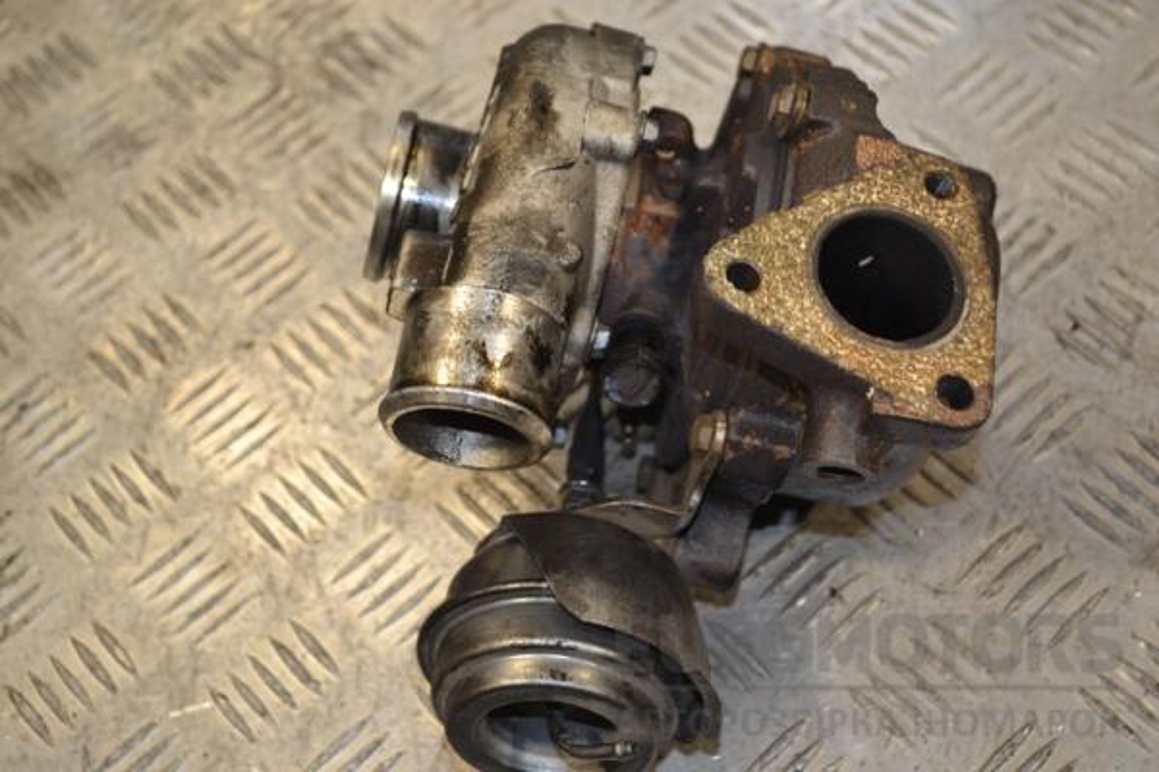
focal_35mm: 60
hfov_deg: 33.4
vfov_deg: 22.6
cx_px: 580
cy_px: 386
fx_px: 1932
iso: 360
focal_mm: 40
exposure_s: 1/125
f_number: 5.3
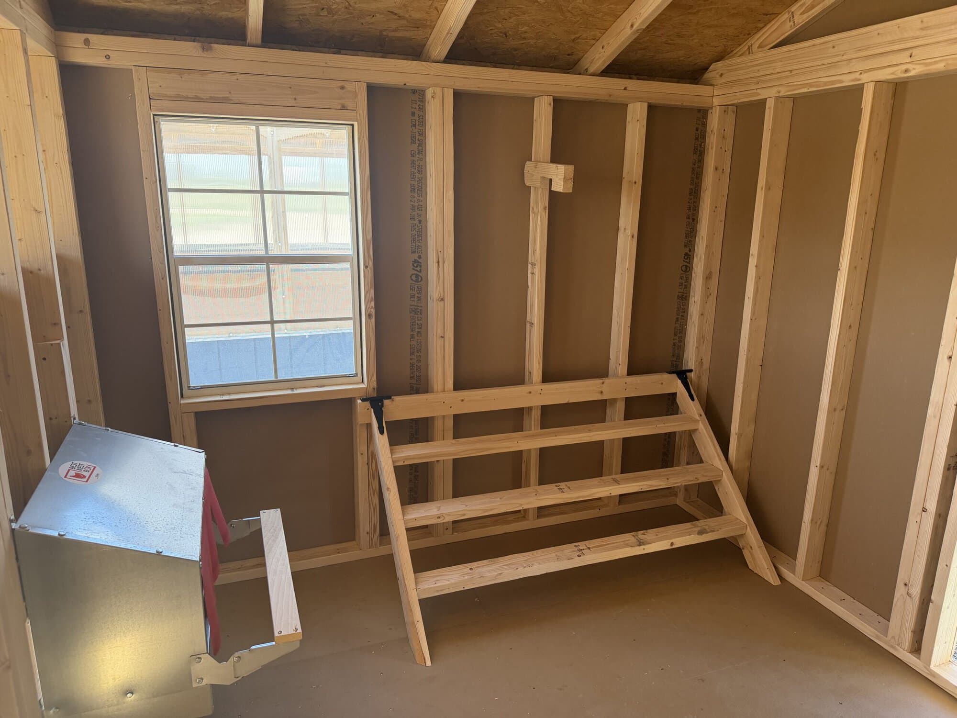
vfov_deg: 56.8
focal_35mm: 24
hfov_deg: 71.6
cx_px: 478
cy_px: 359
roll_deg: -0.5
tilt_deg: -16.7
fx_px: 664
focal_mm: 6.76
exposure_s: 1/229
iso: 200
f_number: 1.78
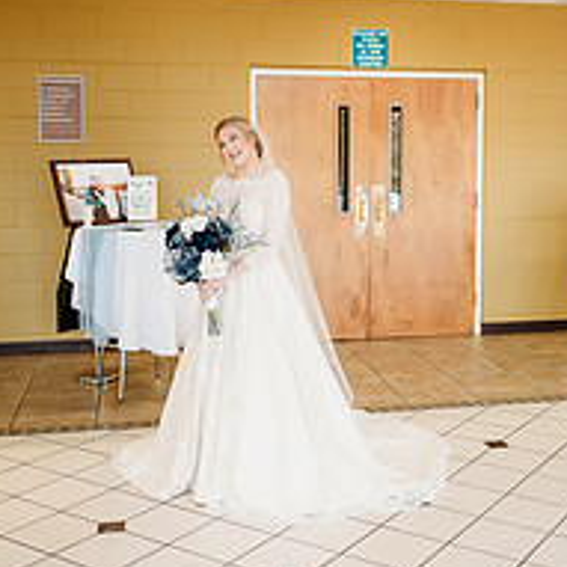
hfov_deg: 35.3
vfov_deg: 35.1
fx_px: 890
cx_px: 335
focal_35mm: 48
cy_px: 208
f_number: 1.8
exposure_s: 1/160
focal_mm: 24
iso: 400
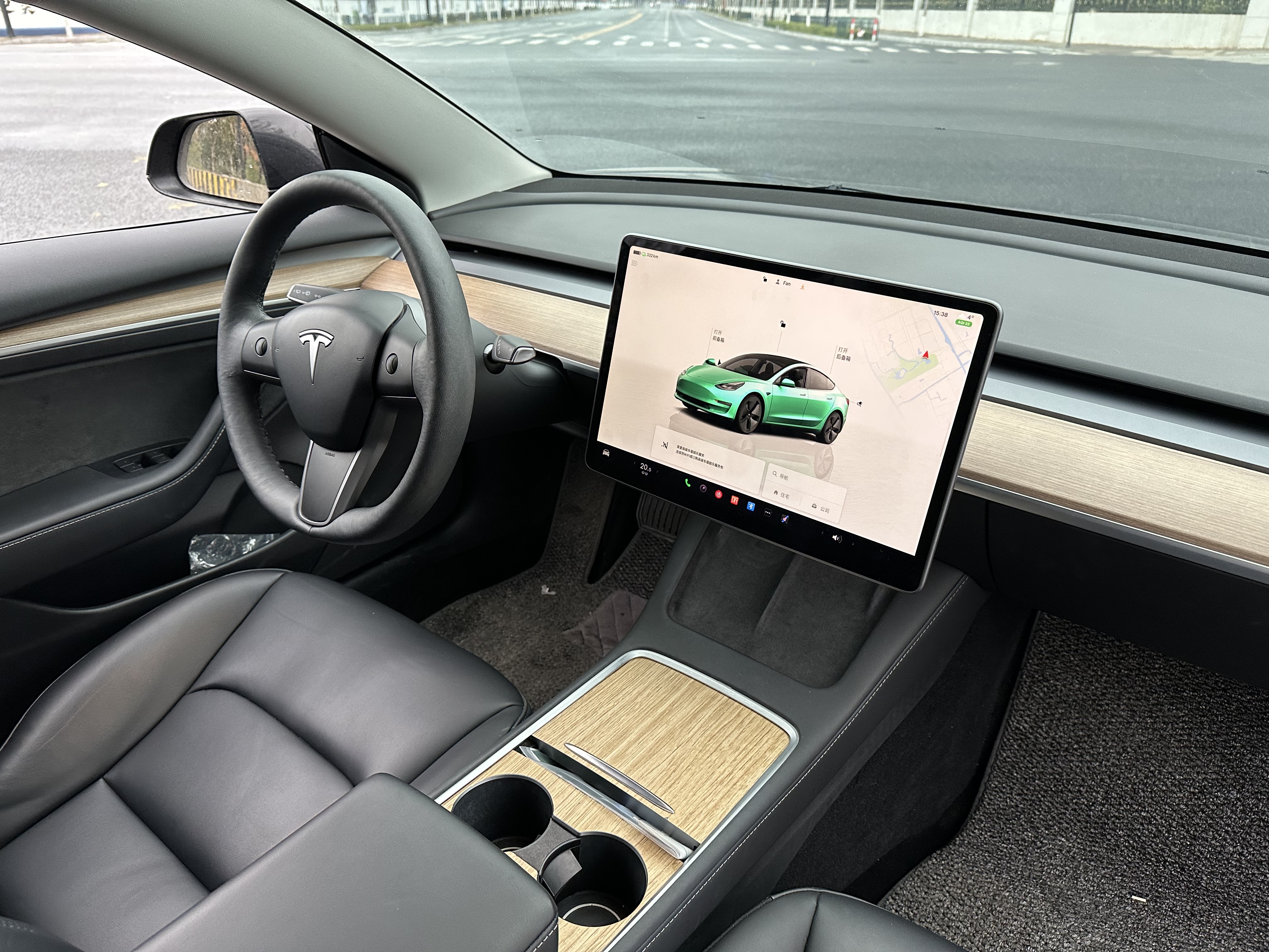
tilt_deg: -27.3
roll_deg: -0.2
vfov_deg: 56.8
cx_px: 634
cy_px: 476
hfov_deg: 71.6
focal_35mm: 24
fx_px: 880
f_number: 1.78
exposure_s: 1/95
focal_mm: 6.86
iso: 250
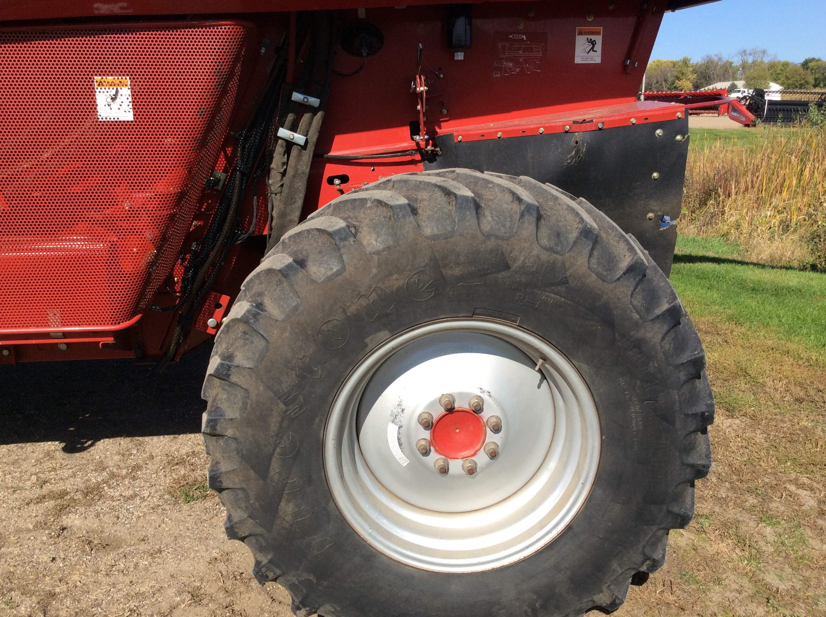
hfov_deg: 56.9
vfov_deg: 44.1
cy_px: 308
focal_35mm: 32
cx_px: 413
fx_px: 762
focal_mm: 3.3
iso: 32
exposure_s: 1/1330
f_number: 2.4
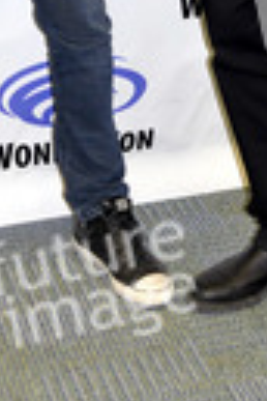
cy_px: -171
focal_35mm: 112
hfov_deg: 12.2
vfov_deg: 16.8
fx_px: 1246
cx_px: 129
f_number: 4.5
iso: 1000
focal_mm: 24
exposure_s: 1/60
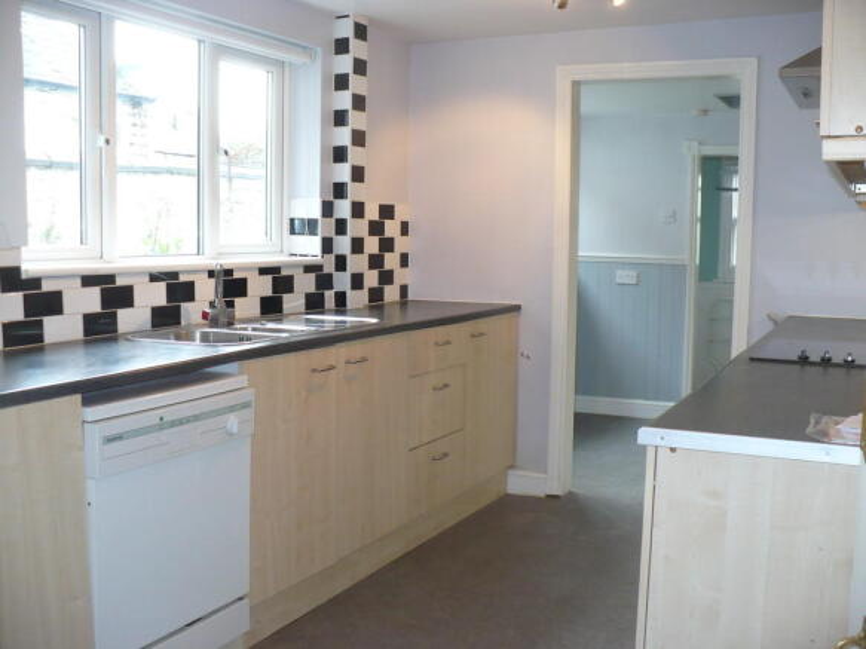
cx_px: 433
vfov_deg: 38.7
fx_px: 925
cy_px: 324
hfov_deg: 50.1
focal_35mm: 37
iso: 200
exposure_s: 1/40
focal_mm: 6.1
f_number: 2.8
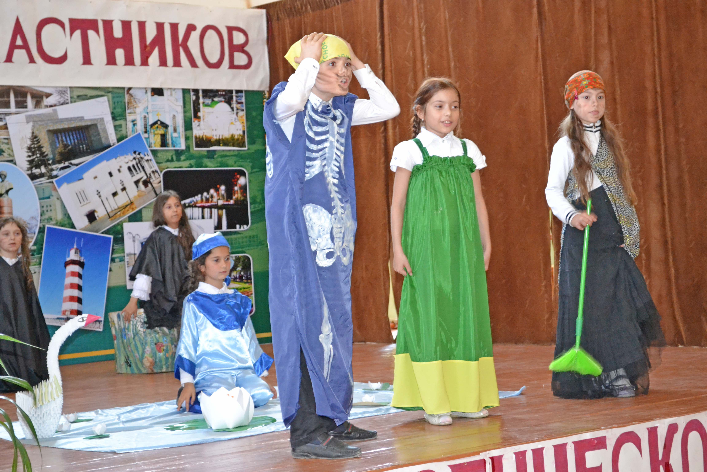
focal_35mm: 72
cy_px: 236
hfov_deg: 28.1
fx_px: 1414
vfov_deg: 18.9
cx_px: 354
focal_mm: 48
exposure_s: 1/60
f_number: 5.6
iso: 3200
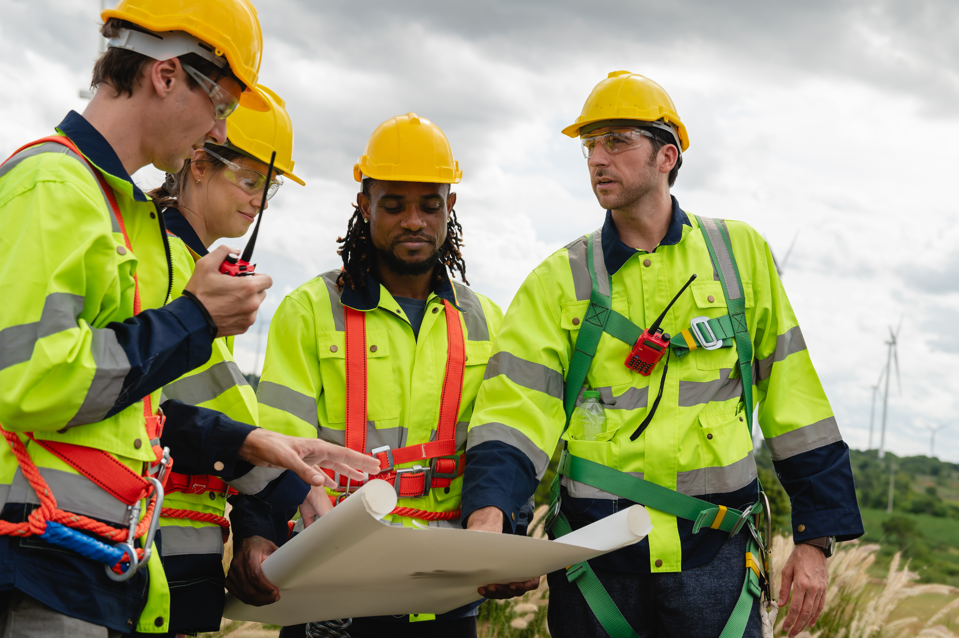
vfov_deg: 28.0
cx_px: 480
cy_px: 319
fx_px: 1278
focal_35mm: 48
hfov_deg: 41.1
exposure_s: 1/800
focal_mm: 48
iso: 200
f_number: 5
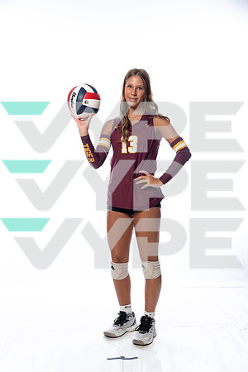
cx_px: 124
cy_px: 186
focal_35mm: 50
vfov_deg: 39.6
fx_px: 517
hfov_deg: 27.0
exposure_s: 1/250
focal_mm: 50
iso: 640
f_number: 5.6
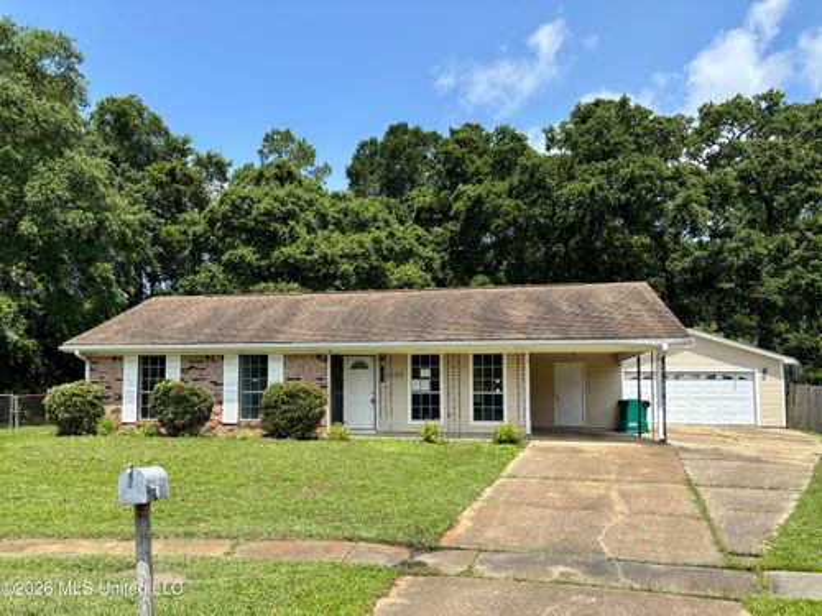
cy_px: 308
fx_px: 617
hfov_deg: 67.3
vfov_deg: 53.1
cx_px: 411
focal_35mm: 26
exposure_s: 1/2342
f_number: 1.6
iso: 50
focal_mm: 5.96
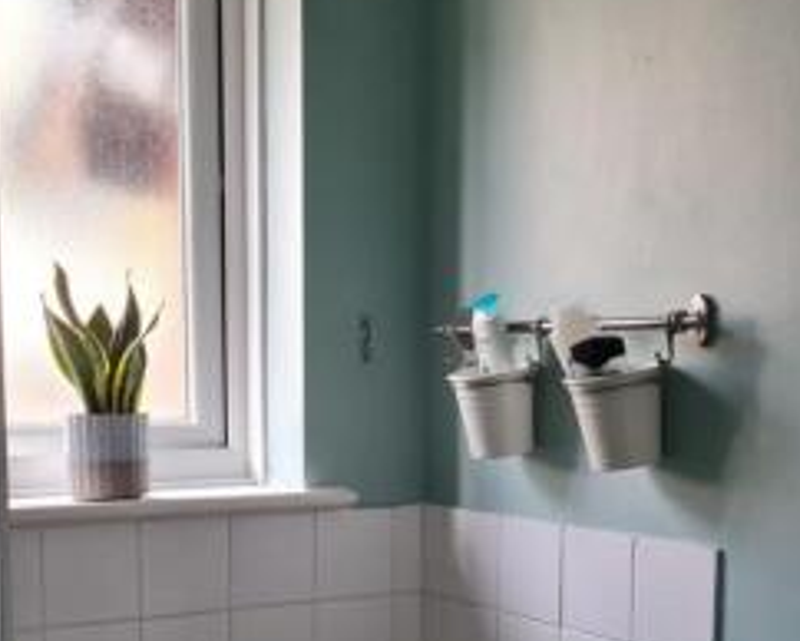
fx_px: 1445
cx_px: 296
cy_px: 567
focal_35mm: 61
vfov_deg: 24.4
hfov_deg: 30.8
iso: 100
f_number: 1.8
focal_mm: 5.4
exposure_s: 1/100
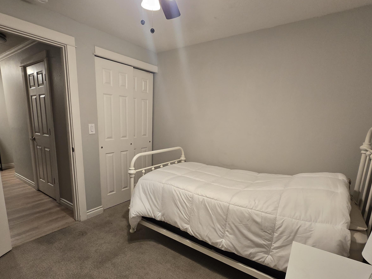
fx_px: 183
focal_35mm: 17
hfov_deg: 90.9
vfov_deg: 74.3
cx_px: 175
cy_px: 160
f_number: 2.2
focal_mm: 2.2
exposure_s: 1/60
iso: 200
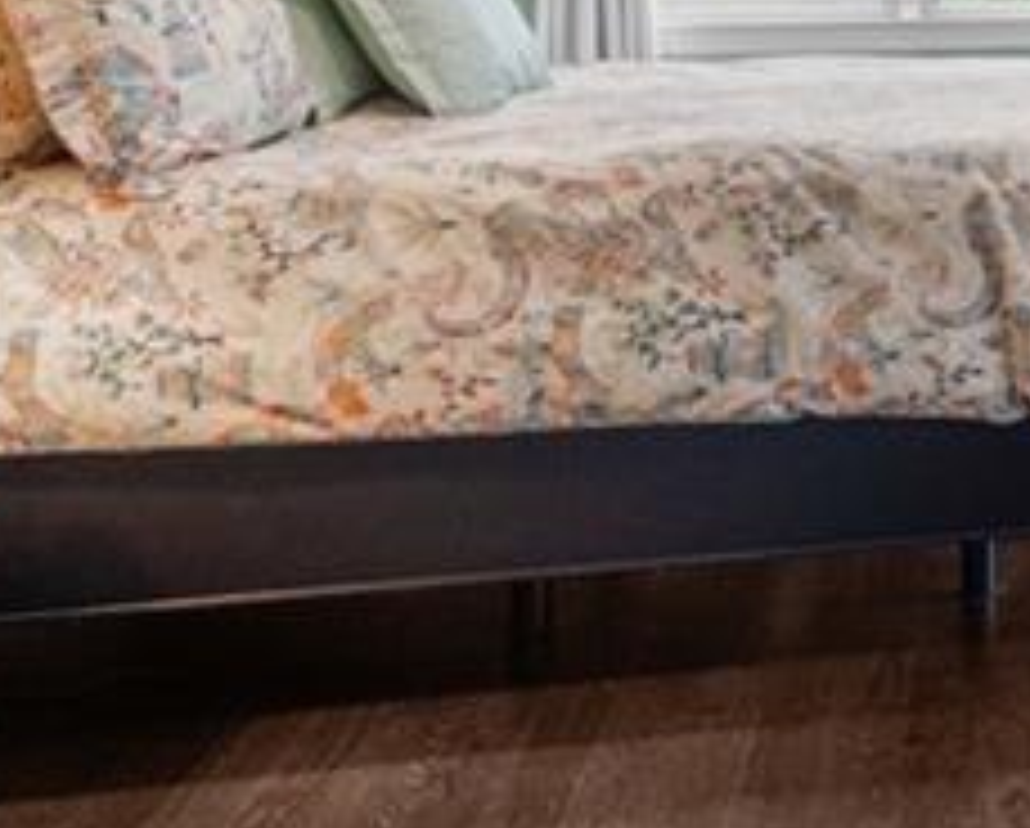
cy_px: -180
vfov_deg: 21.2
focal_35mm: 67
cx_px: 1664
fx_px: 2046
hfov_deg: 21.9
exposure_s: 1/15
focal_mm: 16
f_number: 6.3
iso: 1250
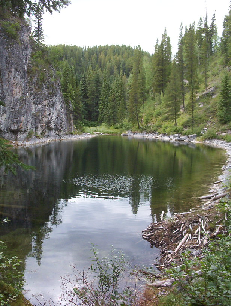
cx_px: 116
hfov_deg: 37.0
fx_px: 346
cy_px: 153
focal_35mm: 39
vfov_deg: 47.8
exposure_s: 1/108
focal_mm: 6
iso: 100
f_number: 4.5
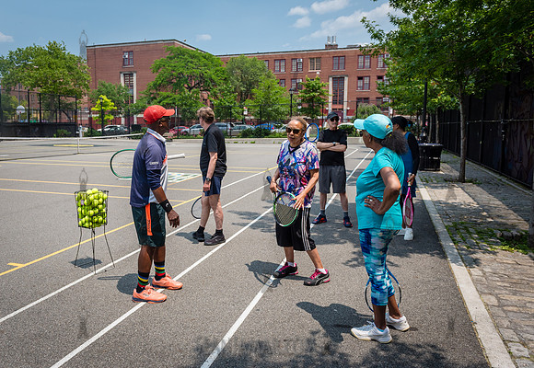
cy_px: 163
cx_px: 227
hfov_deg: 65.0
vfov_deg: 47.6
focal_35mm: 28
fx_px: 416
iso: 200
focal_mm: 24
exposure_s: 1/2000
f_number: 4.5
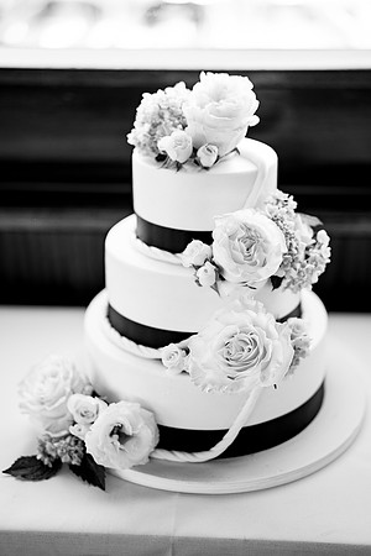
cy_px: 278
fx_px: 773
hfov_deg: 27.0
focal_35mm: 50
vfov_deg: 39.6
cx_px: 186
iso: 160
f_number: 1.4
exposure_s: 1/320
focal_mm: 50
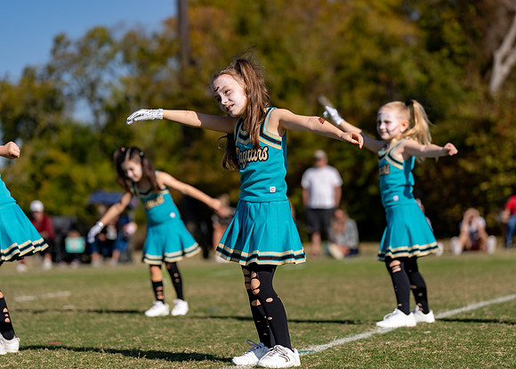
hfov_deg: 17.2
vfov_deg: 12.3
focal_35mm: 116
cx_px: 265
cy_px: 181
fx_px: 1703
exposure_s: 1/5000
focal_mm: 105
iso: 100
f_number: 2.8
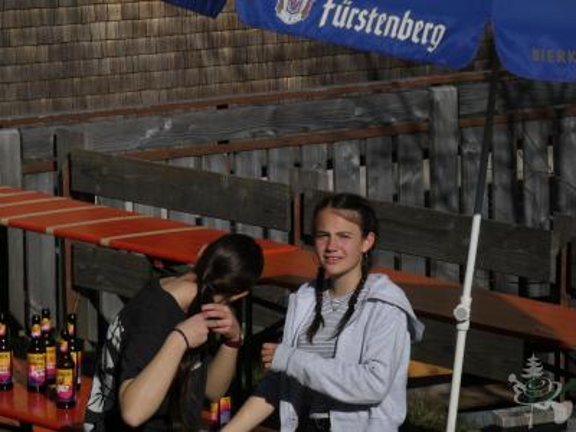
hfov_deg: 7.4
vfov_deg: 5.6
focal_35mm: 266
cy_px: 216
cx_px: 288
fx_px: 4426
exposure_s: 1/1300
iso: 80
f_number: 5.5
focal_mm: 47.6
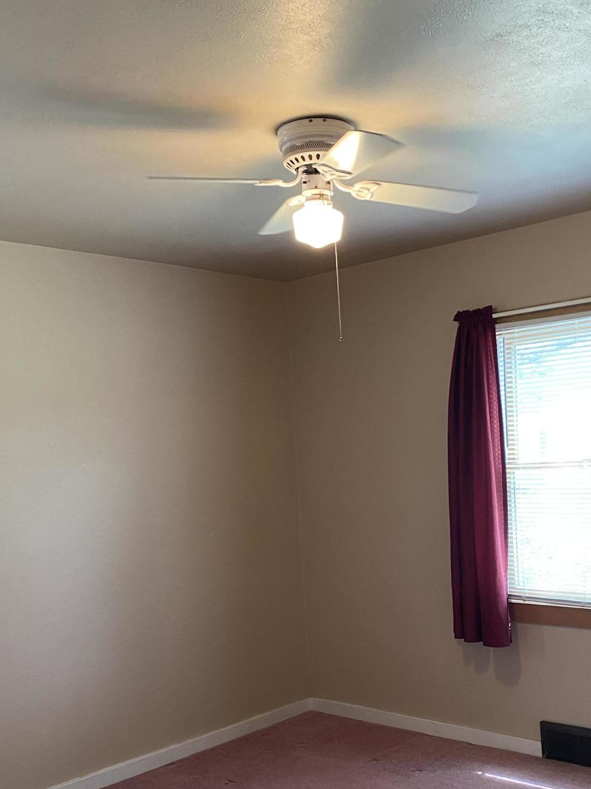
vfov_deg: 46.2
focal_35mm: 40
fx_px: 911
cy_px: 512
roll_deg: +3.1
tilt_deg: -2.8
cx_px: 348
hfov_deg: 35.9
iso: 200
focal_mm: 4.25
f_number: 1.8
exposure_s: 1/60
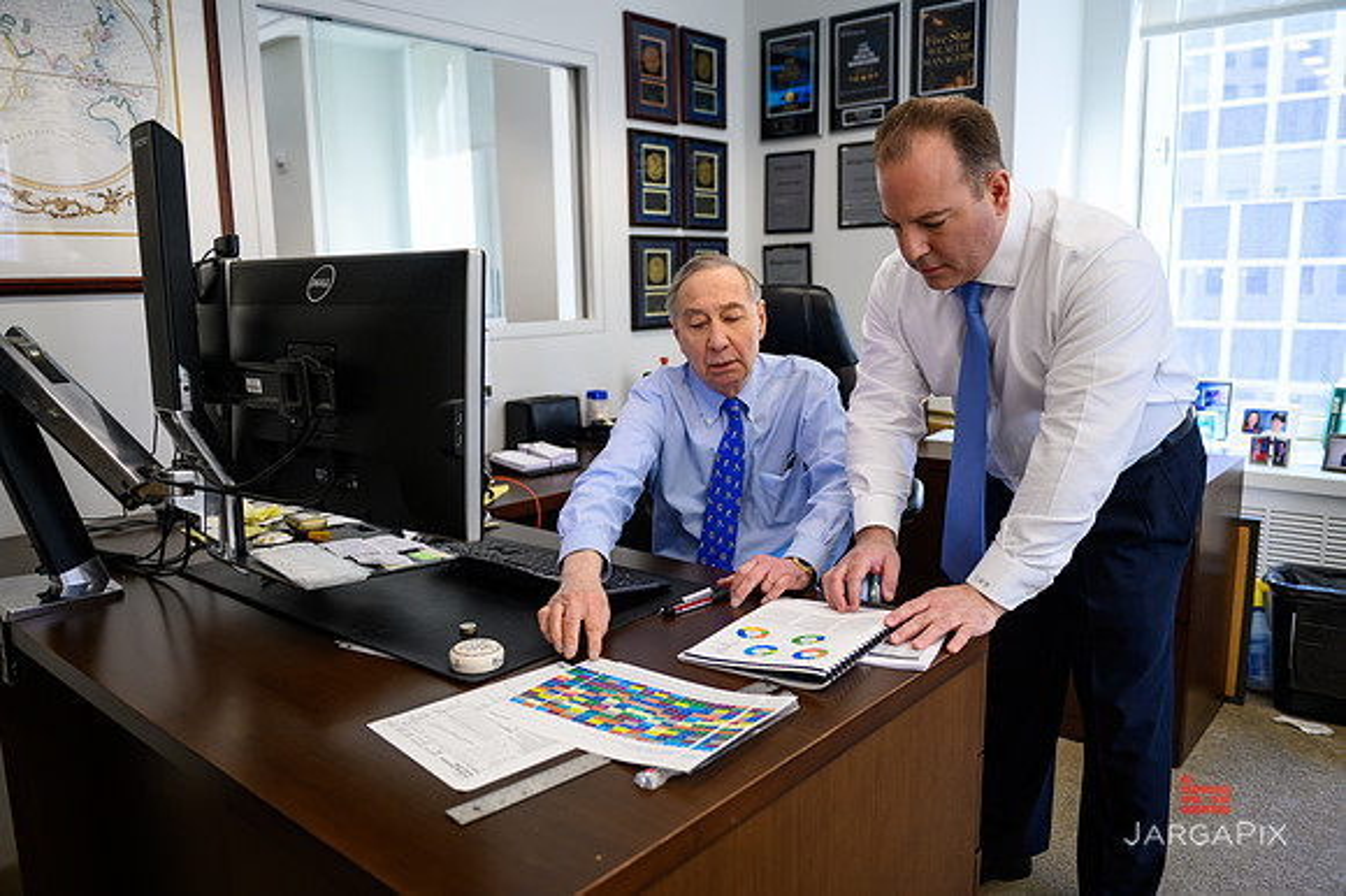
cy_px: 448
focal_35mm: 27
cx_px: 673
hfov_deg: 67.4
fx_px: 1009
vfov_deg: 47.9
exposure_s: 1/200
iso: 500
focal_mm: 27
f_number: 3.2
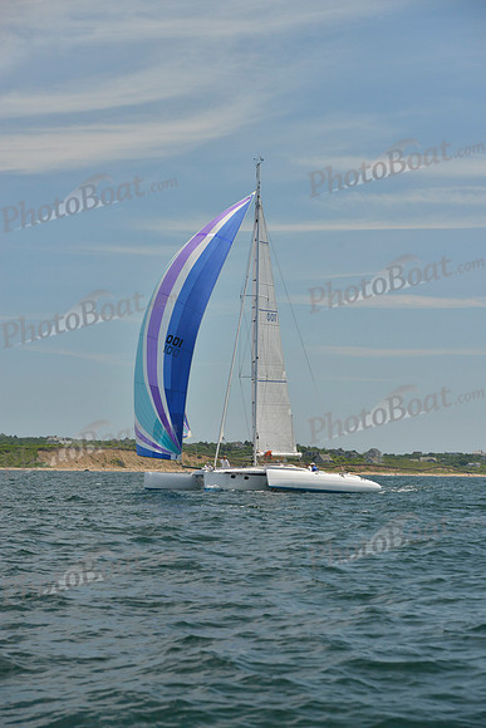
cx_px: 243
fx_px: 1983
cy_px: 364
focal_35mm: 98
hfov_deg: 14.0
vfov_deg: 20.8
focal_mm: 98
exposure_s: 1/800
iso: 400
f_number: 8
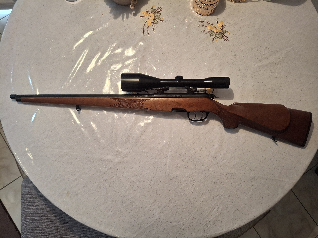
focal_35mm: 25
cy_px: 119
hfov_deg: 69.4
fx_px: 230
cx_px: 159
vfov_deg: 54.9
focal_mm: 4.69
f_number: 1.8
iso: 250
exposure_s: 1/100
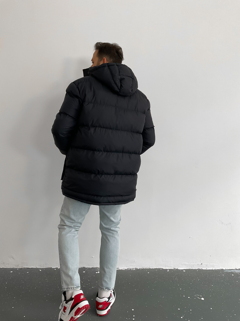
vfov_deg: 61.7
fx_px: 268
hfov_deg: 48.2
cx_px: 120
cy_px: 160
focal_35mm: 29
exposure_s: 1/60
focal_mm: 3
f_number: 1.8
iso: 125
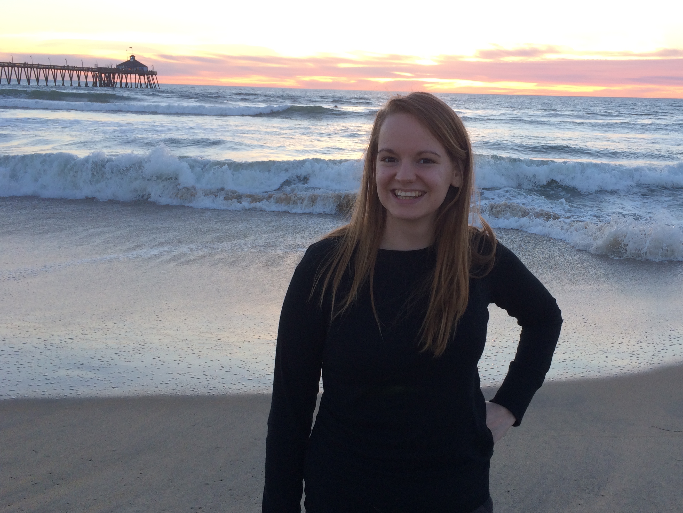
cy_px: 224
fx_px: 730
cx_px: 403
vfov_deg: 38.6
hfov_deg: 49.9
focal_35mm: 37
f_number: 2.2
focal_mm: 4.12
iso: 32
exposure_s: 1/222
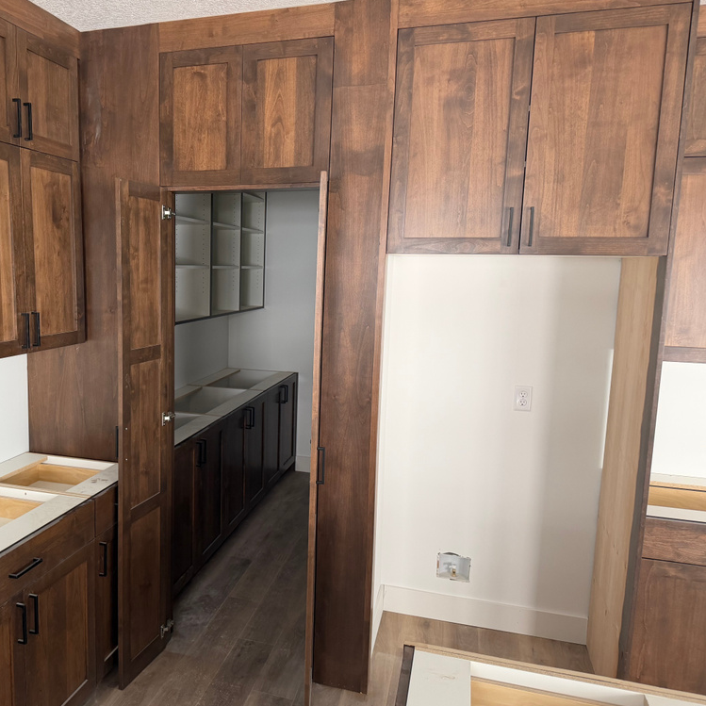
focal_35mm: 29
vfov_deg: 55.6
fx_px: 669
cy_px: 358
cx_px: 225
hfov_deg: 54.3
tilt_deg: -7.8
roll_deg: -0.6
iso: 200
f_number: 1.78
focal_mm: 6.76
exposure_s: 1/92
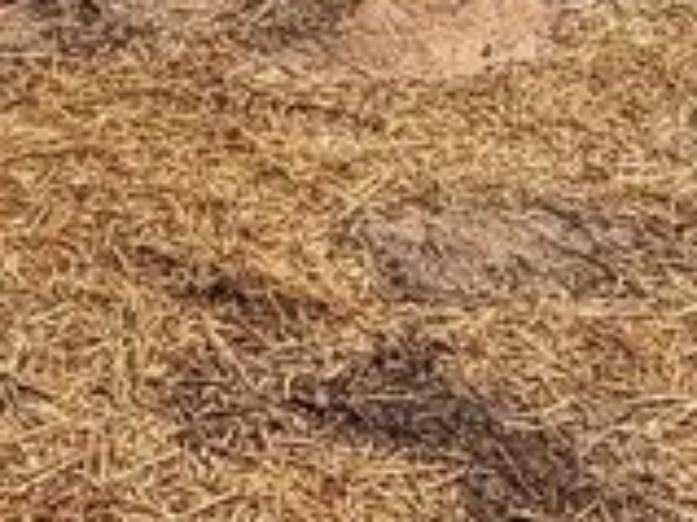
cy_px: -684
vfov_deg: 13.0
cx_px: 346
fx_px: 1811
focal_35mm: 90
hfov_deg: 21.8
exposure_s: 1/640
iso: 40
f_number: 2.2
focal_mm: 2.22
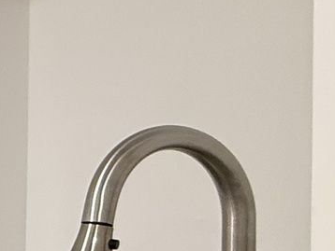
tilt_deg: -1.5
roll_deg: -1.5
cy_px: 230
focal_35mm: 80
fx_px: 775
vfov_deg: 18.1
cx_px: -553
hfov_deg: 13.4
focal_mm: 2.22
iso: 250
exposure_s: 1/60
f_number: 2.2
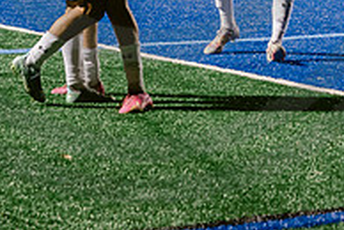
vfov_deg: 6.5
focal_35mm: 209
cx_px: 144
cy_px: -111
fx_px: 2000
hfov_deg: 9.8
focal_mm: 70
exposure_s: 1/160
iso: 2500
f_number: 4
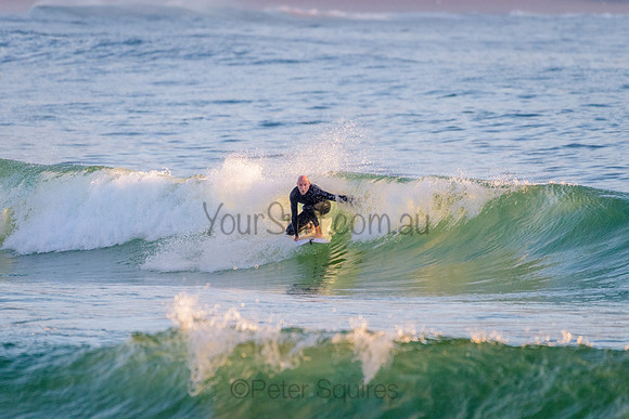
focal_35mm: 612
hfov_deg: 3.4
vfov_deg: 2.2
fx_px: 10703
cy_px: 210
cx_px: 314
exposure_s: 1/1250
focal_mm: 500
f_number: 5.6
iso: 1000
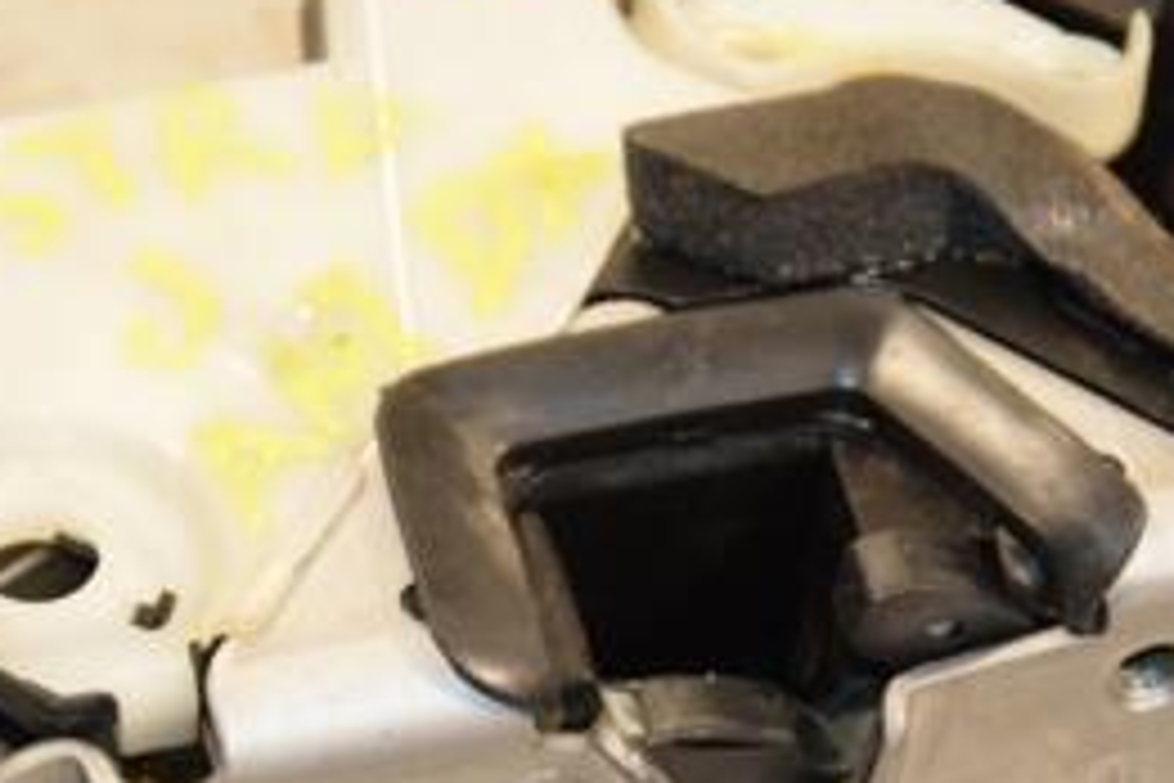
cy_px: 477
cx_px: 670
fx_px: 10337
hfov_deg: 6.5
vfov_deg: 4.3
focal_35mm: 317
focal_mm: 92
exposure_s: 1/200
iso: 800
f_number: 5.6
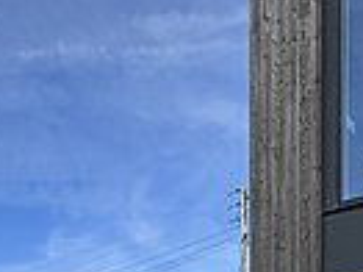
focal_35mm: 57
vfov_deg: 20.2
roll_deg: +1.0
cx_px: 187
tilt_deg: -3.1
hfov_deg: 33.8
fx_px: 597
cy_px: 458
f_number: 2.2
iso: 50
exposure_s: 1/1236
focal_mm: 2.22
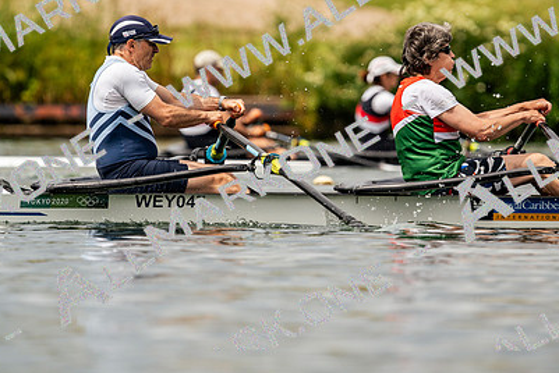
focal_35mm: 679
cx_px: 339
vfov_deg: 2.0
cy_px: 112
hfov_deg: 3.0
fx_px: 10551
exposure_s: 1/2000
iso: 250
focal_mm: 470
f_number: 6.3
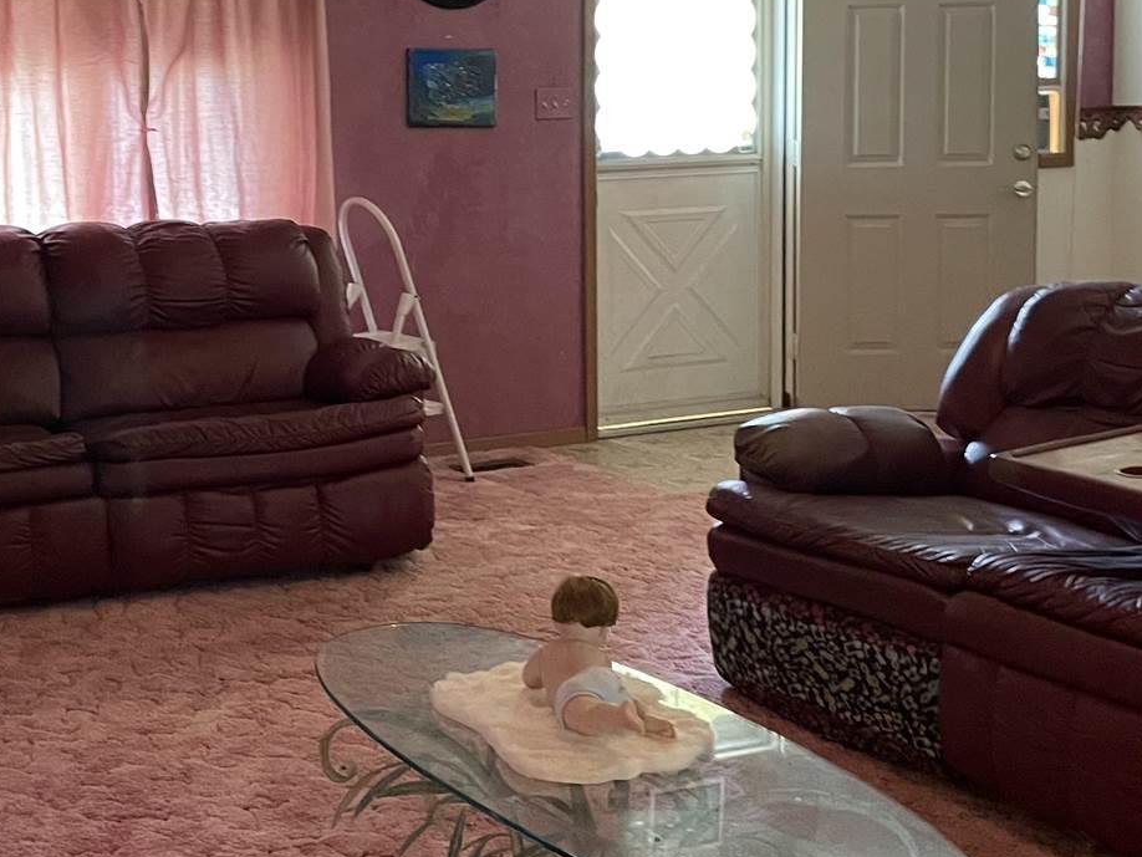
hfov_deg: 33.0
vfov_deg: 25.0
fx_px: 1914
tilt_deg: -4.8
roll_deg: +1.5
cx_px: 389
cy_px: 224
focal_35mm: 58
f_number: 1.6
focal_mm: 4.2
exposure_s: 1/30
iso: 500
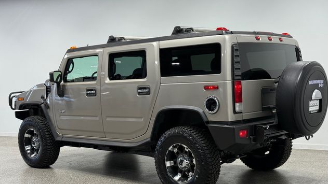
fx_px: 461
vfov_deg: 22.6
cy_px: 114
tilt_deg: -4.8
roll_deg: +0.9
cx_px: 166
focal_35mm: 53
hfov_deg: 39.2
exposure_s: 1/170
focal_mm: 6.76
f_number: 1.78
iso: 80
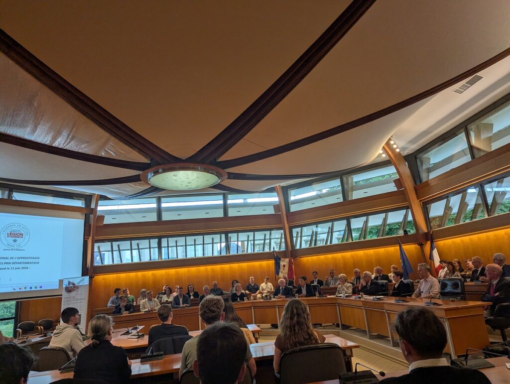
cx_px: 255
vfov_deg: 56.9
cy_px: 192
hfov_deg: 71.5
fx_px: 354
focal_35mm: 24
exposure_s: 1/198
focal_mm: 6.81
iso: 63
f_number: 1.85
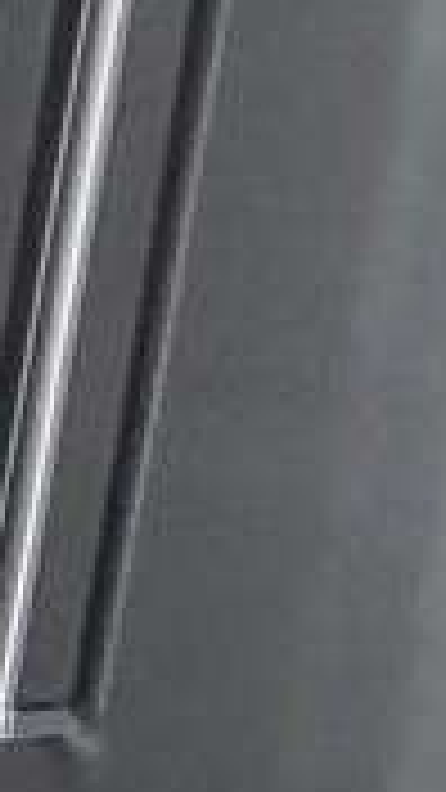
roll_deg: -0.6
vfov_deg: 15.4
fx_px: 2922
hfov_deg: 5.4
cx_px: -2099
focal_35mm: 139
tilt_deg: -11.0
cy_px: 500
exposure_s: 1/121
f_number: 2.2
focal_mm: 2.22
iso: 80
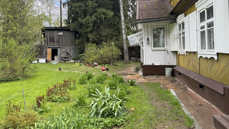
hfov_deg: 69.9
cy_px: 48
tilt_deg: +0.8
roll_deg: +1.6
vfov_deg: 42.5
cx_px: 114
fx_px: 164
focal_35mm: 27
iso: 80
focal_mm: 6.76
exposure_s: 1/604
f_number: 1.78
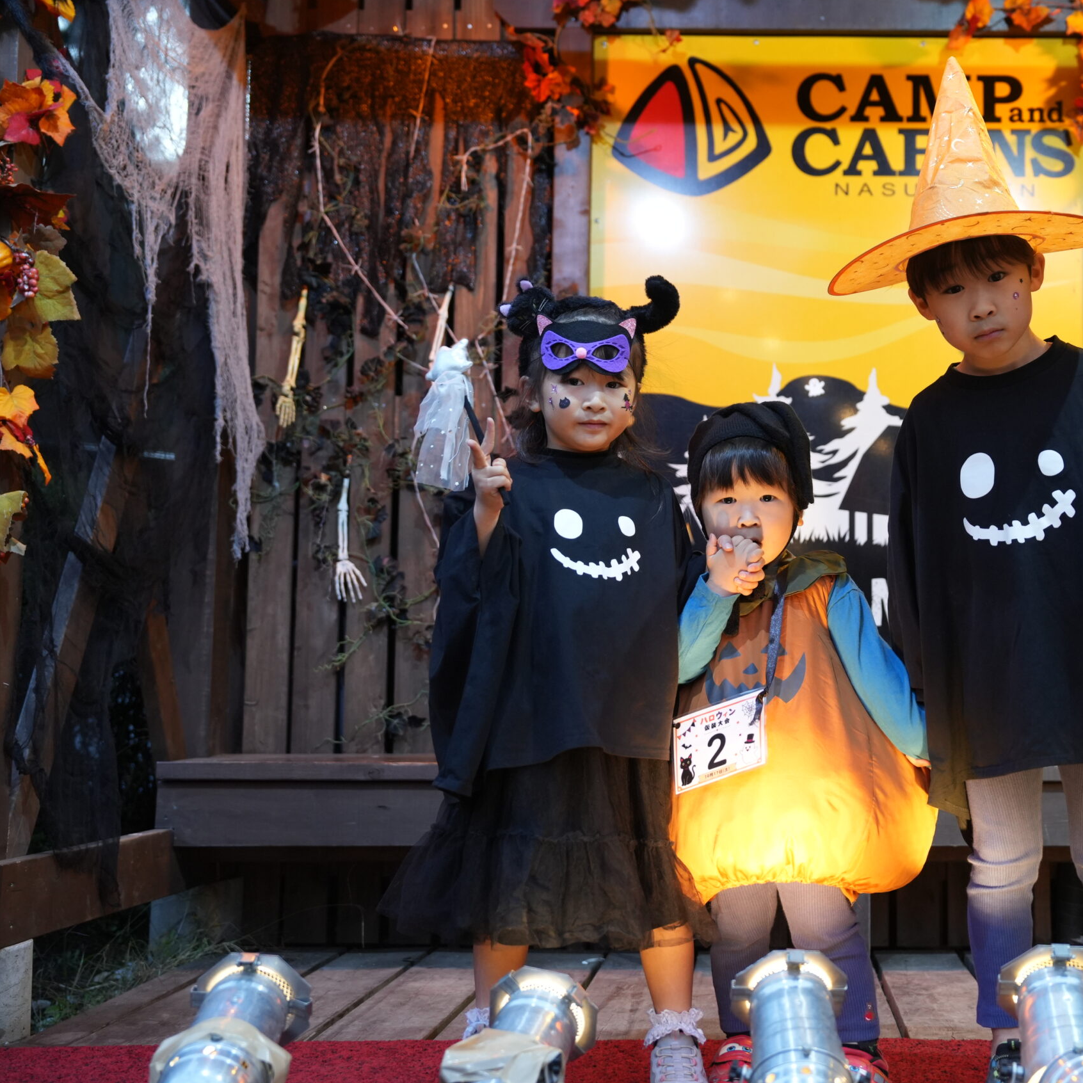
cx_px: 818
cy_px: 537
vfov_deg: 37.6
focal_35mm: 45
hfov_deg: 36.6
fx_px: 1593
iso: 1600
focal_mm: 35
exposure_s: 1/60
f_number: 3.2
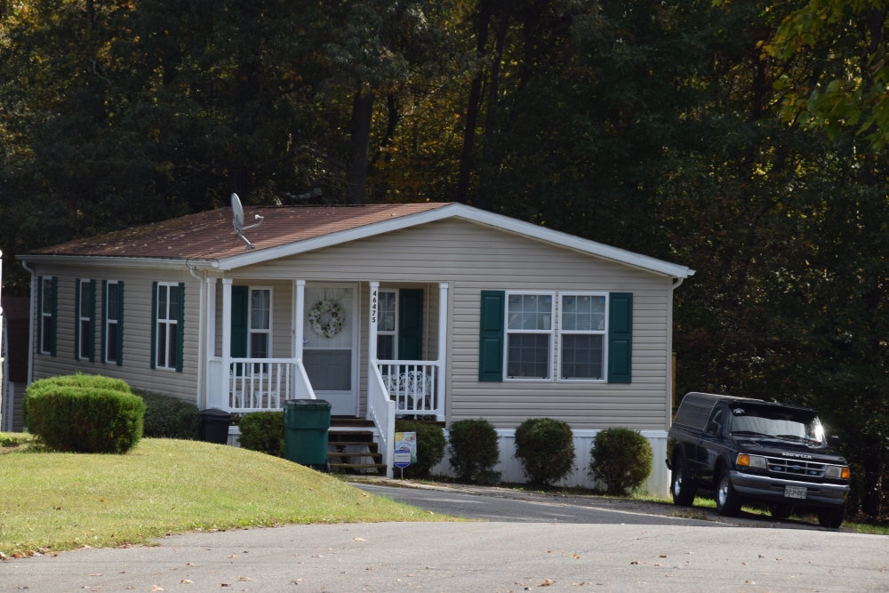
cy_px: 296
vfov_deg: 7.0
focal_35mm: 195
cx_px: 444
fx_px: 4816
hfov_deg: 10.5
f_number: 11
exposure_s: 1/125
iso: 100
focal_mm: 130
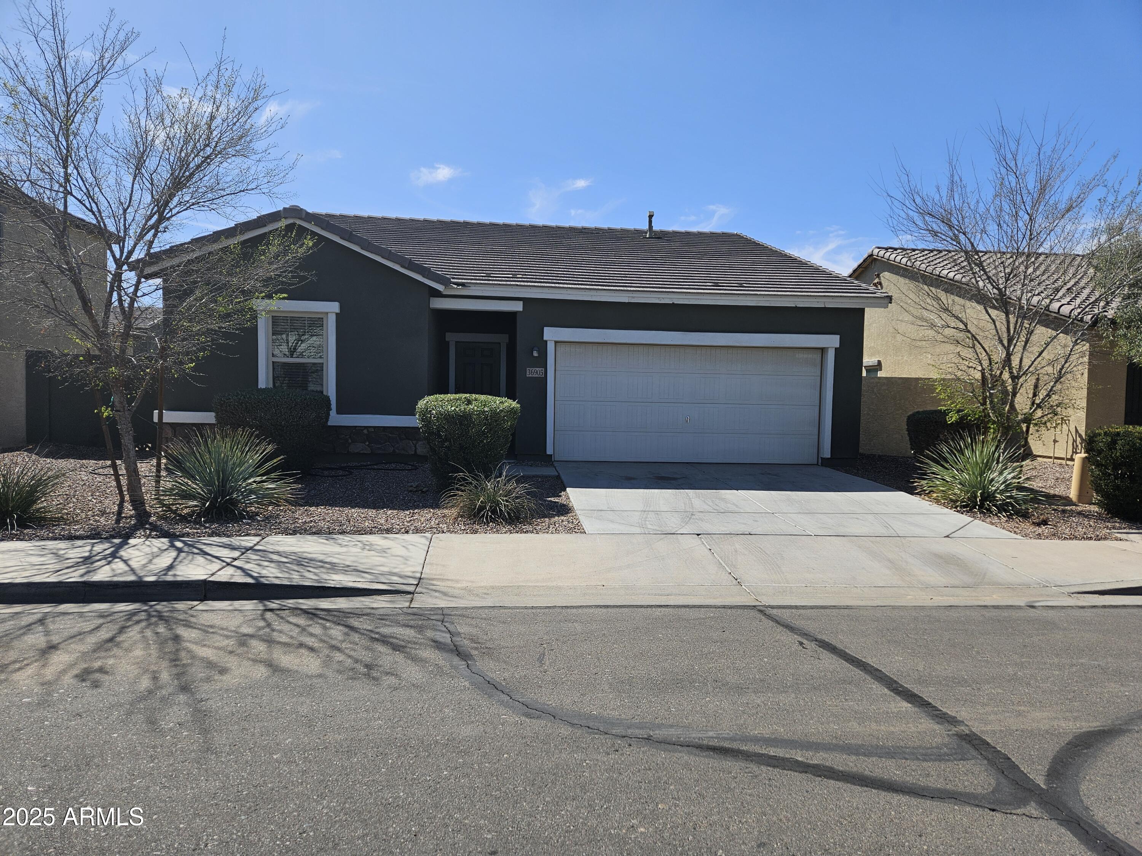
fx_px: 759
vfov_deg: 58.9
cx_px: 571
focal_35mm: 23
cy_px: 428
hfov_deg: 73.9
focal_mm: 5.4
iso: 25
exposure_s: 1/2259
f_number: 1.8
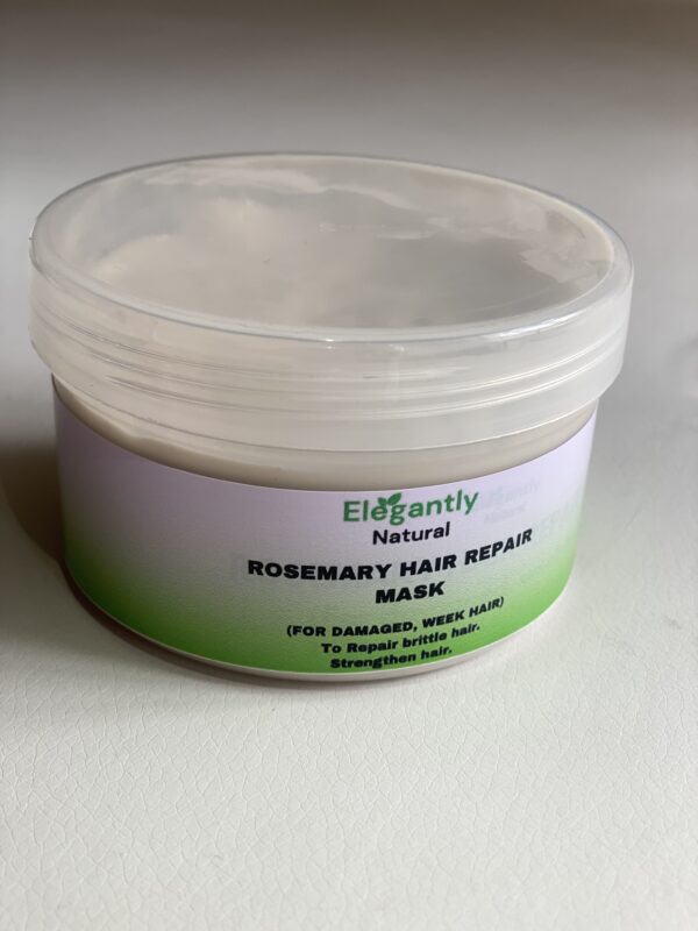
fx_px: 1398
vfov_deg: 36.8
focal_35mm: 52
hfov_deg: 28.0
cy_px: 466
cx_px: 349
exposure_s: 1/122
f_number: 2
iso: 50
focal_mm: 6
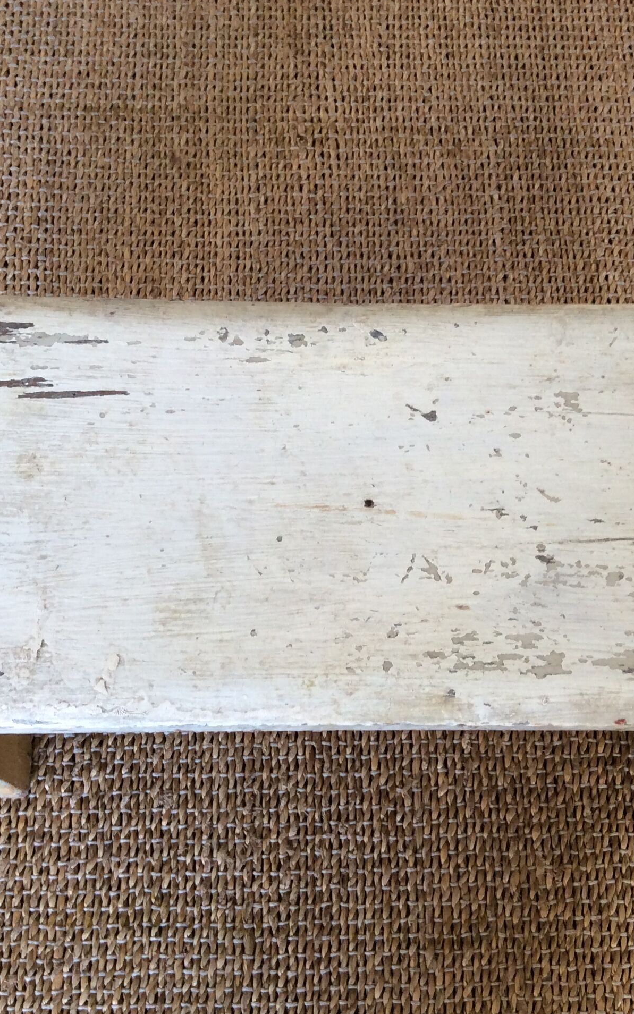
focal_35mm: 46
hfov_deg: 28.0
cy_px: 510
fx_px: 1271
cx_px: 331
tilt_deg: -71.2
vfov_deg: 43.5
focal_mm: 3.3
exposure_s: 1/25
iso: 64
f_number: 2.4
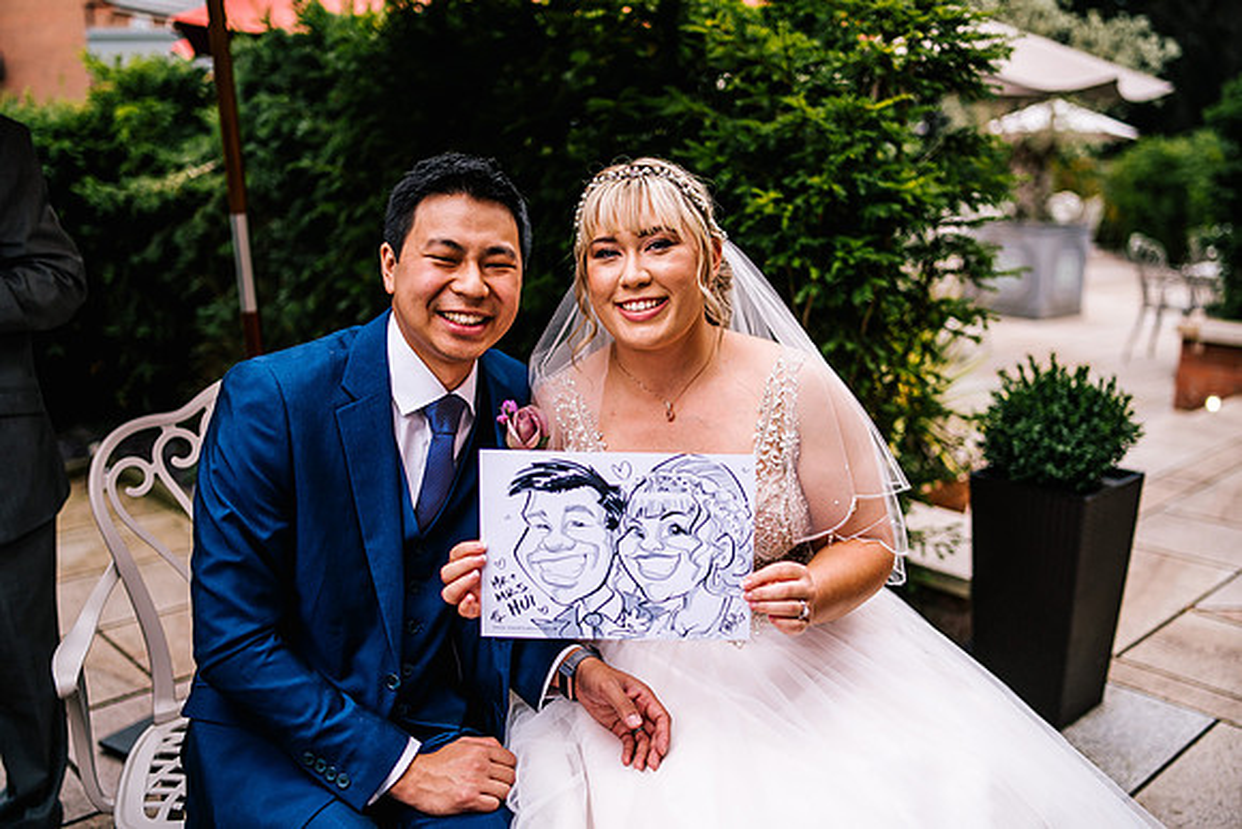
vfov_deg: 37.9
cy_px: 414
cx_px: 621
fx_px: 1208
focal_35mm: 35
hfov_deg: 54.4
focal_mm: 35
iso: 100
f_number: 1.6
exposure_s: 1/2000
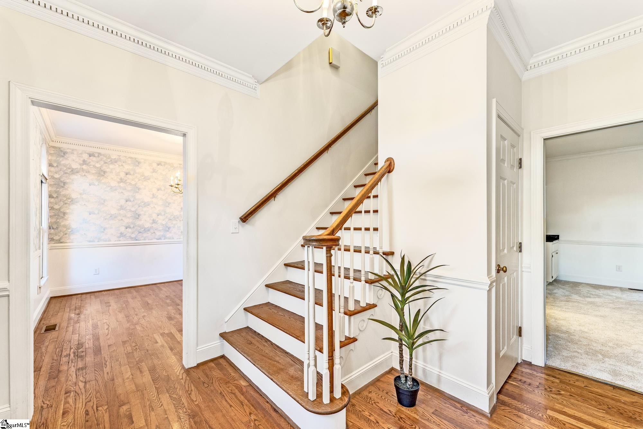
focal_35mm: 14
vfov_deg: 81.2
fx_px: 250
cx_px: 322
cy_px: 214
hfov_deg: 104.3
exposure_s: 1/3
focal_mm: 14
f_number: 6.3
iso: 400
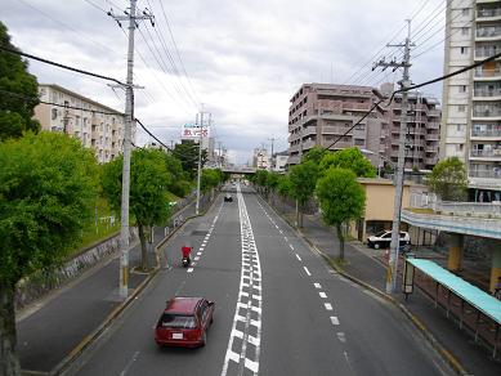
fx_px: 463
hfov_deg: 56.8
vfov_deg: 44.2
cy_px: 188
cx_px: 250
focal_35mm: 32
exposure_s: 1/200
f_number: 2.9
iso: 100
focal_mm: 5.7
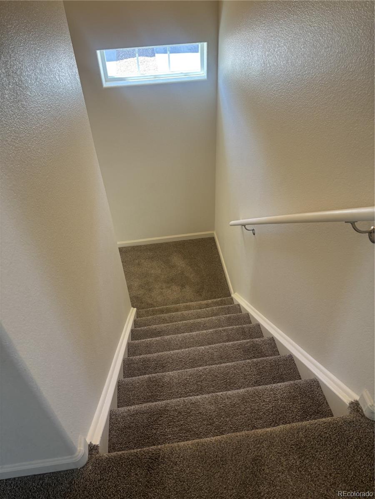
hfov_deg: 53.1
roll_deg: +2.7
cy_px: 250
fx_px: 376
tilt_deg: -41.8
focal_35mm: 26
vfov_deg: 67.3
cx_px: 188
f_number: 1.6
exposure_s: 1/120
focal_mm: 5.96
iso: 100
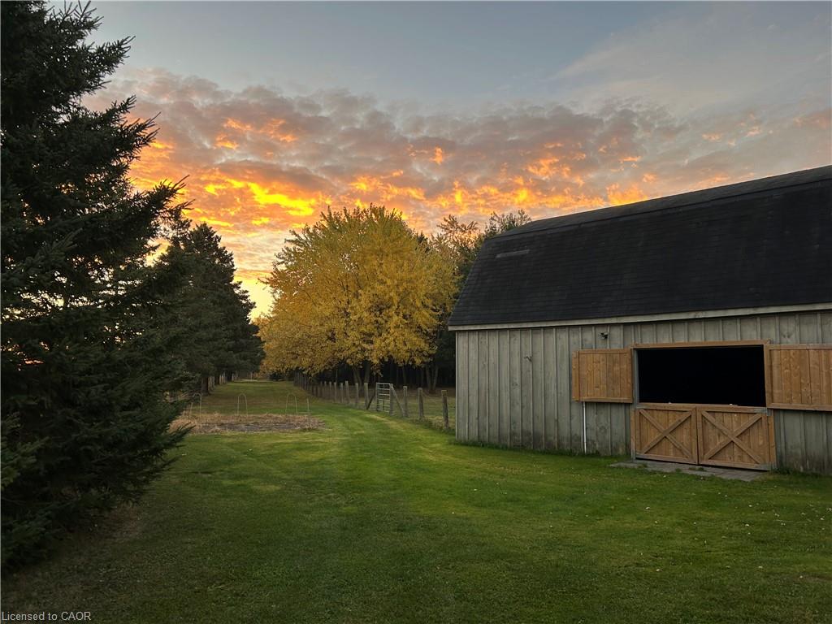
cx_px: 416
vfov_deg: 53.1
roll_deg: -0.4
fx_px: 625
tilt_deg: +2.4
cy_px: 312
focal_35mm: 26
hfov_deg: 67.3
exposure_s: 1/121
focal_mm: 5.7
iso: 40
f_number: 1.5
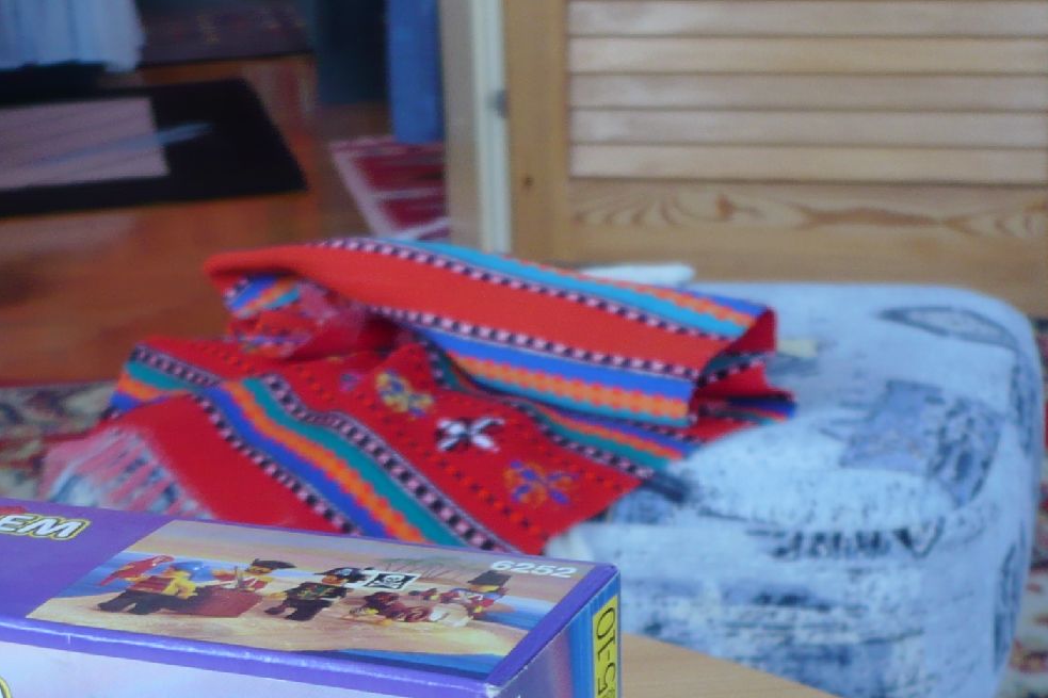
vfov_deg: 18.0
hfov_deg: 27.6
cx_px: 367
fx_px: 2125
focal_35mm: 73
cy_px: 752
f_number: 2.8
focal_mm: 5.8
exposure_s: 1/25
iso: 100
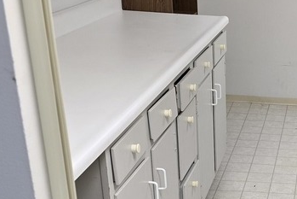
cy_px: 198
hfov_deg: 25.5
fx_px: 611
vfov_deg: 18.0
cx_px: 320
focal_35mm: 74
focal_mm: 6.3
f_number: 1.7
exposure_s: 1/120
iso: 100
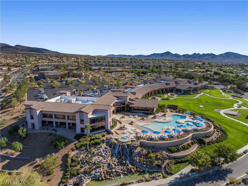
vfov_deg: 56.7
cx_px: 124
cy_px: 93
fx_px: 172
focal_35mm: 24
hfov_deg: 71.6
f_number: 2.8
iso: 150
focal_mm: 12.29
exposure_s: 1/500
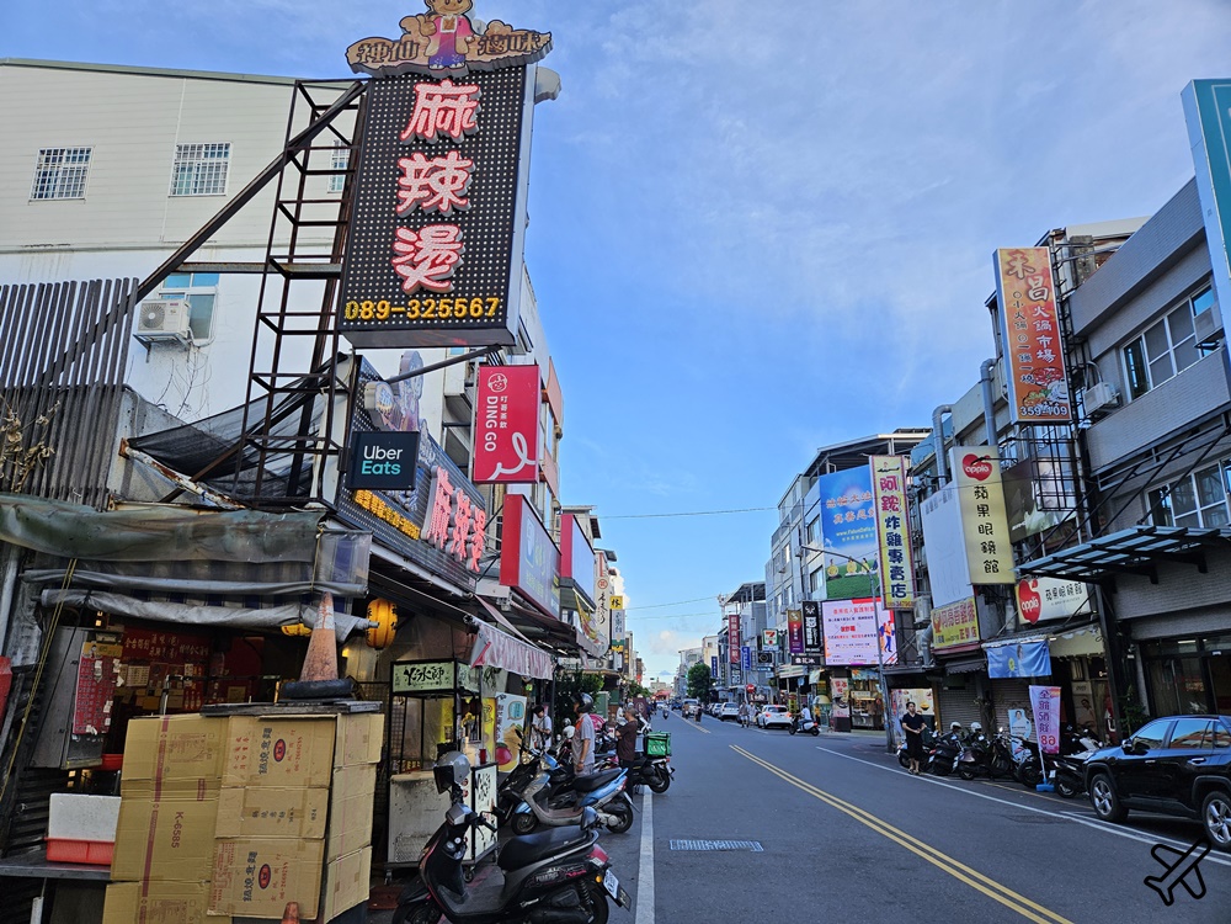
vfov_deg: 58.9
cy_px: 462
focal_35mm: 23
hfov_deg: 73.9
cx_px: 616
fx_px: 818
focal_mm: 5.4
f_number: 1.8
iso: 25
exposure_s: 1/297
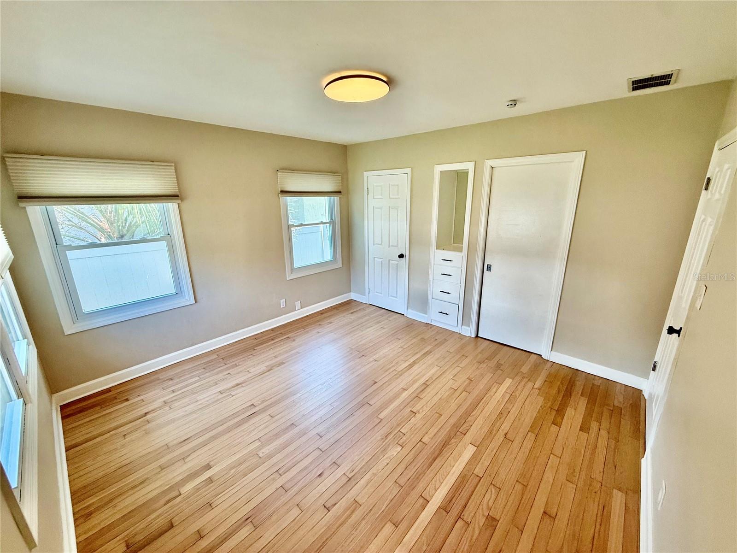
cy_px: 276
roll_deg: +1.0
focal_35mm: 14
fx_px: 298
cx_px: 368
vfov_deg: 85.7
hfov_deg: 102.1
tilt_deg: -14.3
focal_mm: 2.22
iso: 100
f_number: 2.2
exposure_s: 1/120
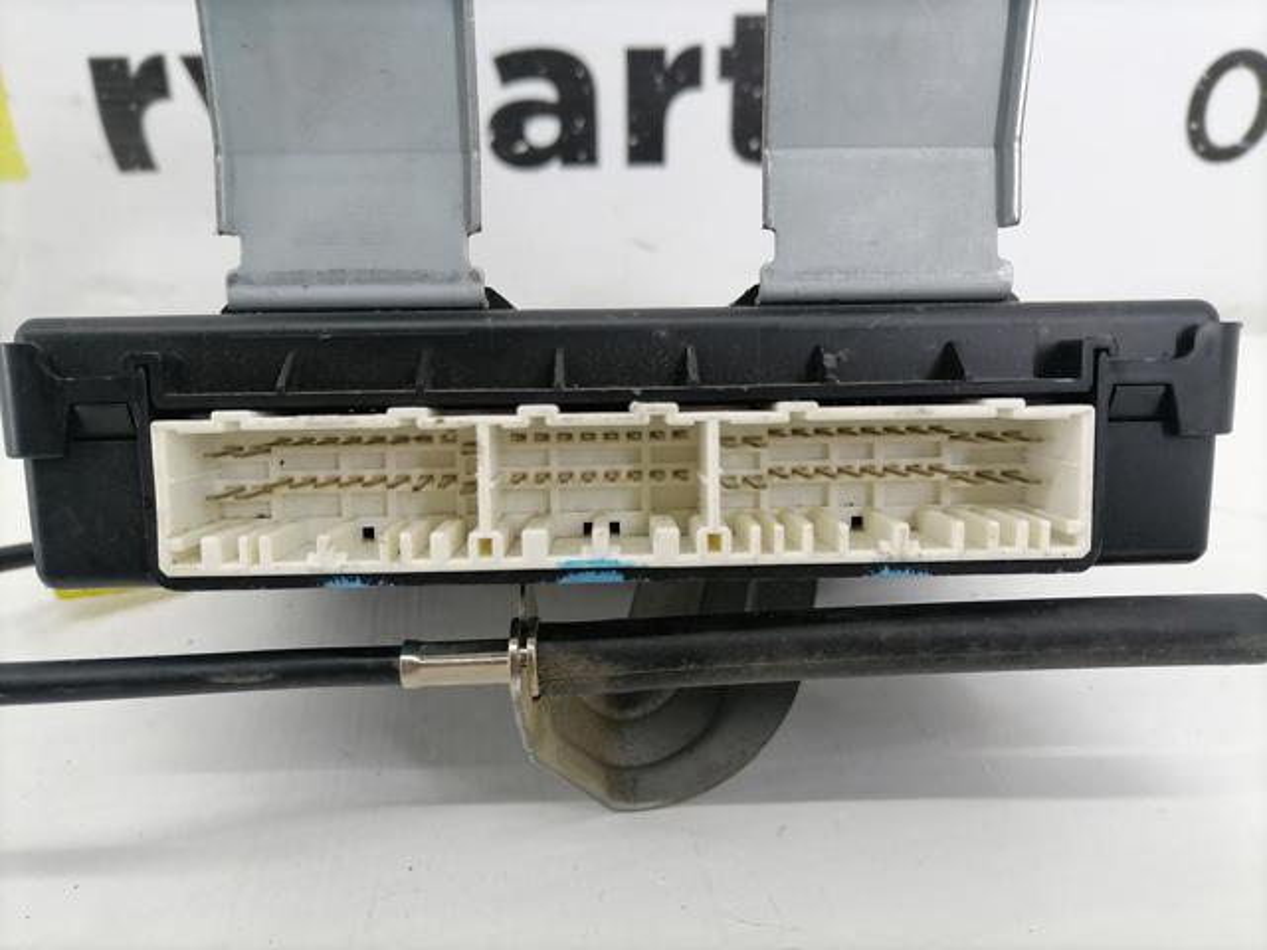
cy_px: 475
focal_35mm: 26
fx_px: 952
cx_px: 634
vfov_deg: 53.1
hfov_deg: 67.3
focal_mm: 5.4
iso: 200
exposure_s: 1/120
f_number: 1.8
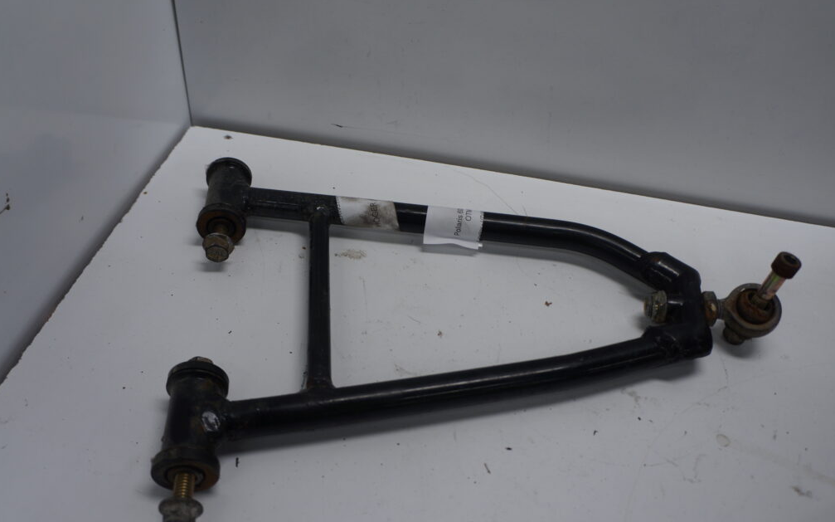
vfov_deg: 44.5
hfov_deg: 66.5
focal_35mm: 28
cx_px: 420
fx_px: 637
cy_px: 248
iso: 100
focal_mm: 18
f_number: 4
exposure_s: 1/125
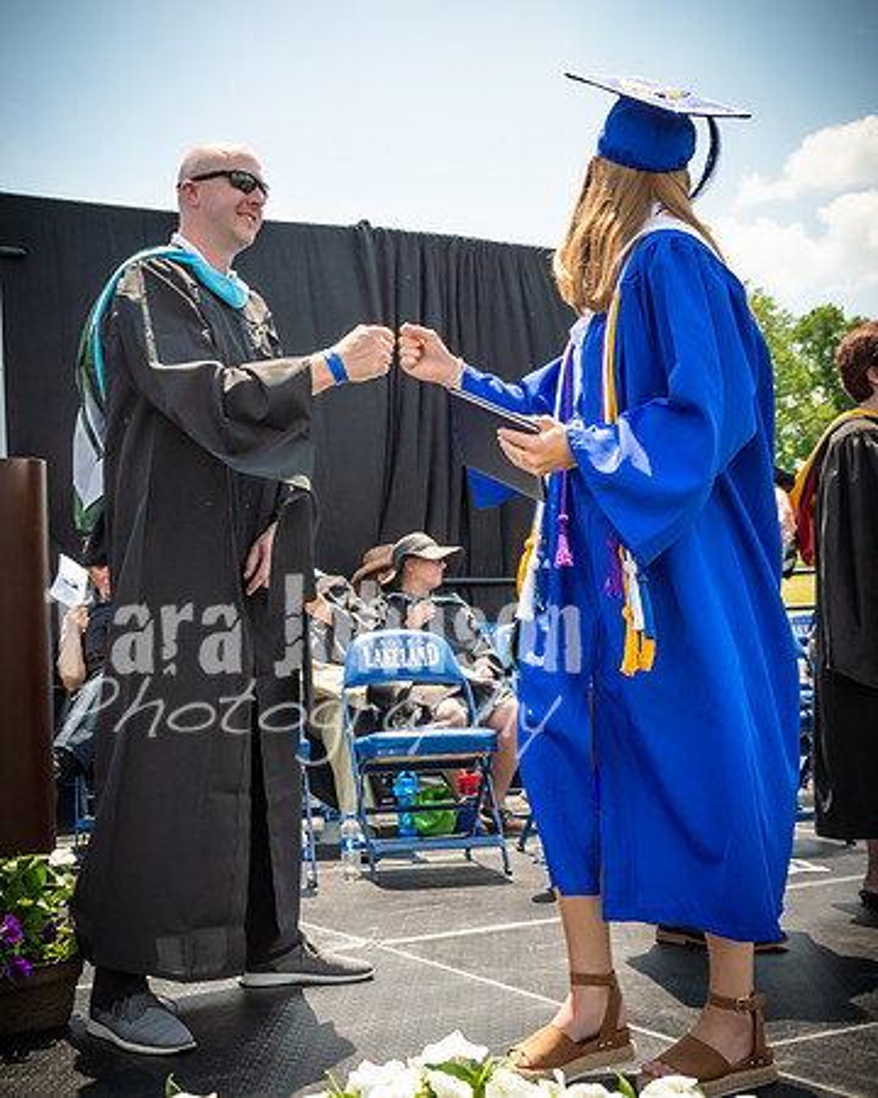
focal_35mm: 47
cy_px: 549
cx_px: 279
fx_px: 1511
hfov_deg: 32.1
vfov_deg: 39.9
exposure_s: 1/800
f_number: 7.1
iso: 200
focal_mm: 22
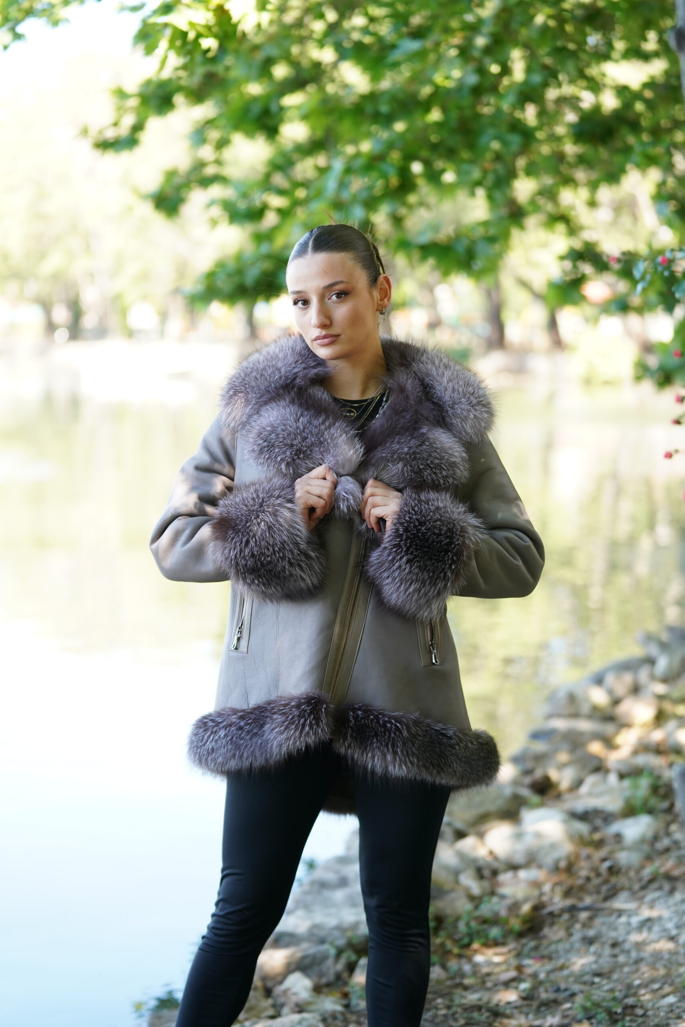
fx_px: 2055
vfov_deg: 28.1
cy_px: 514
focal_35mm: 72
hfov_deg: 18.9
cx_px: 342
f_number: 2.8
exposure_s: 1/320
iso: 320
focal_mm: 72
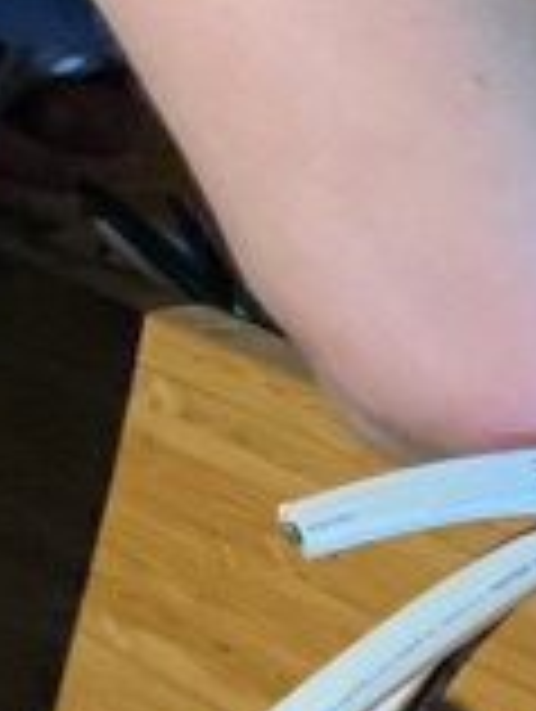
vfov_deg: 5.9
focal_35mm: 337
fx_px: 6939
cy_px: 418
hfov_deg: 4.4
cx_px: 374
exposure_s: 1/33
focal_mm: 6
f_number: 2
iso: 400
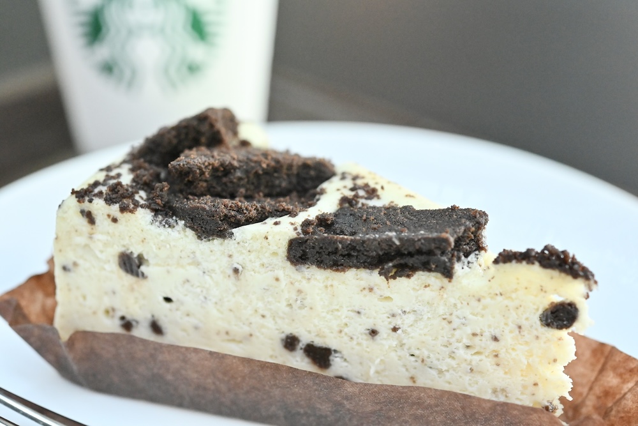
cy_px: 213
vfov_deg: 22.6
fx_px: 1063
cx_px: 319
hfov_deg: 33.4
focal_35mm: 60
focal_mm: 60
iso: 6400
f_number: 5.6
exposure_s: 1/200
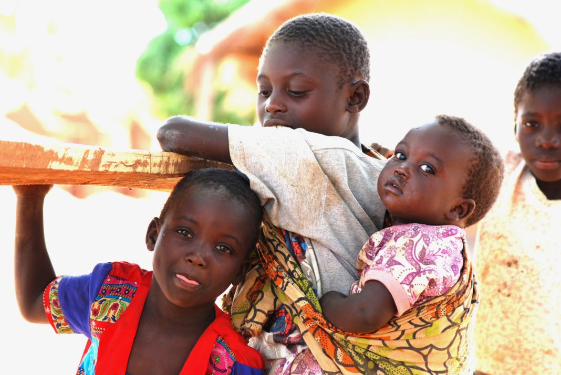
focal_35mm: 158
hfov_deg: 13.0
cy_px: 188
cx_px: 280
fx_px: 2457
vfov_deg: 8.7
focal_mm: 105
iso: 100
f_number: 4
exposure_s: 1/125
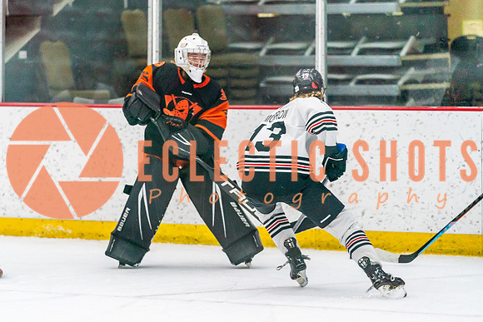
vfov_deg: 5.6
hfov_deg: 8.4
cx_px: 189
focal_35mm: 244
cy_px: 173
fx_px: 3272
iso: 3200
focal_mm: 200
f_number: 2.8
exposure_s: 1/1250
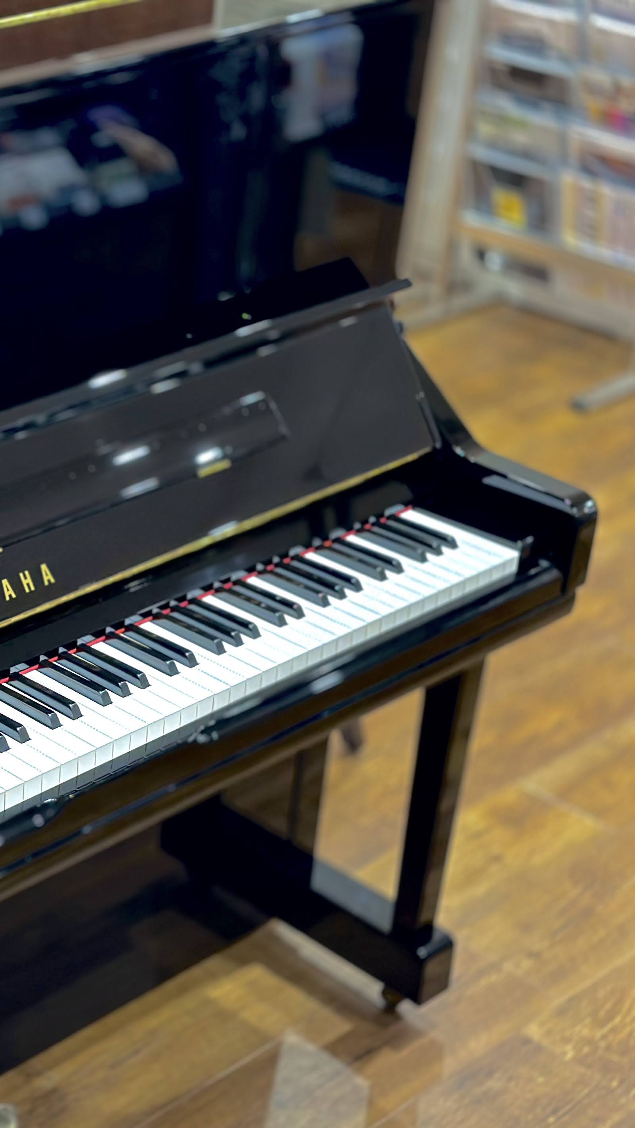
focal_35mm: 74
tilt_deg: -27.8
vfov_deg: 28.6
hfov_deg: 15.8
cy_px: 597
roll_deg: -1.2
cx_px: -88
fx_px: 2215
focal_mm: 6.86
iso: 200
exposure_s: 1/60
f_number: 1.78
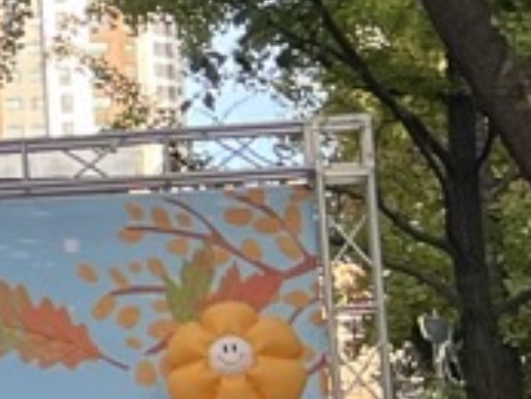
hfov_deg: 9.2
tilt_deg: +12.0
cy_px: 129
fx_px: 2947
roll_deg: +0.1
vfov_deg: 7.7
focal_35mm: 192
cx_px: -761
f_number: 1.5
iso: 50
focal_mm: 5.7
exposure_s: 1/533
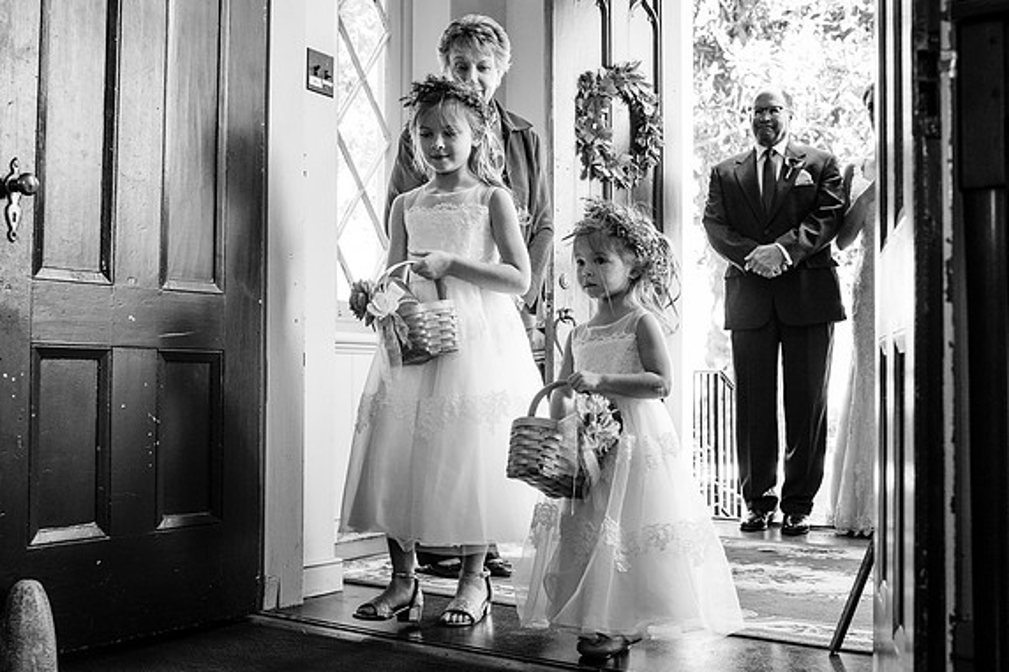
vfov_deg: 31.9
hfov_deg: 46.3
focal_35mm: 42
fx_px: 1177
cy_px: 356
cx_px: 437
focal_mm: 35
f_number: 4
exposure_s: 1/100
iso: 2000
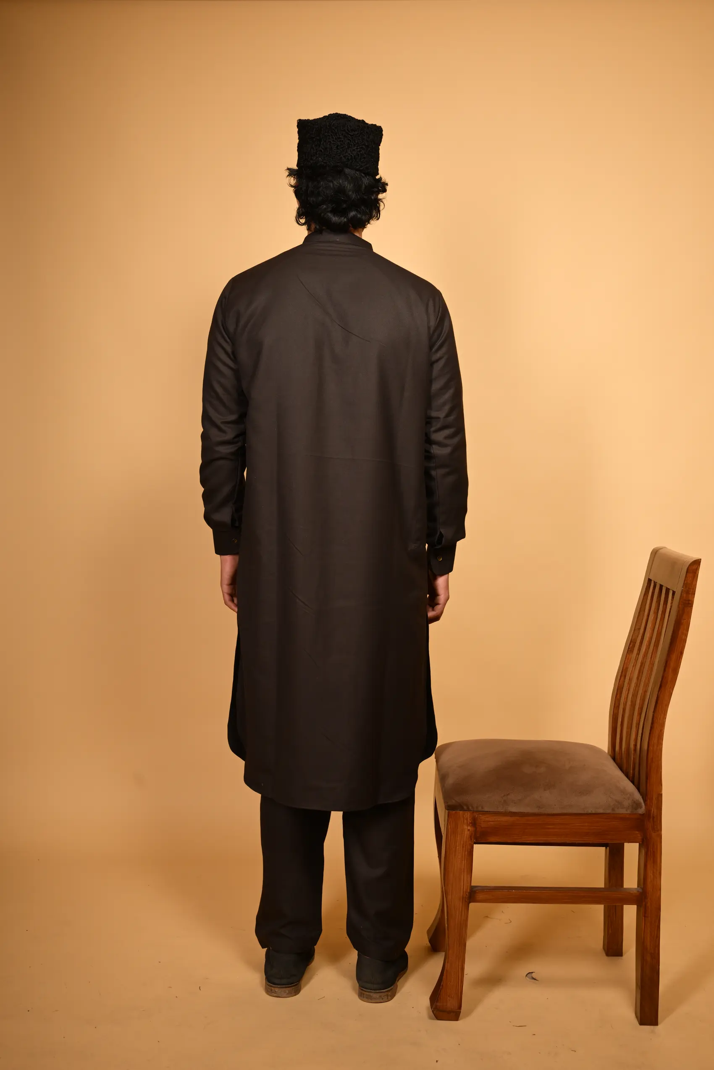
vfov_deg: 48.5
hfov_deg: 33.4
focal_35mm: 40
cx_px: 357
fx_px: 1190
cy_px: 535
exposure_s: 1/200
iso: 160
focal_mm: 40
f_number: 6.3
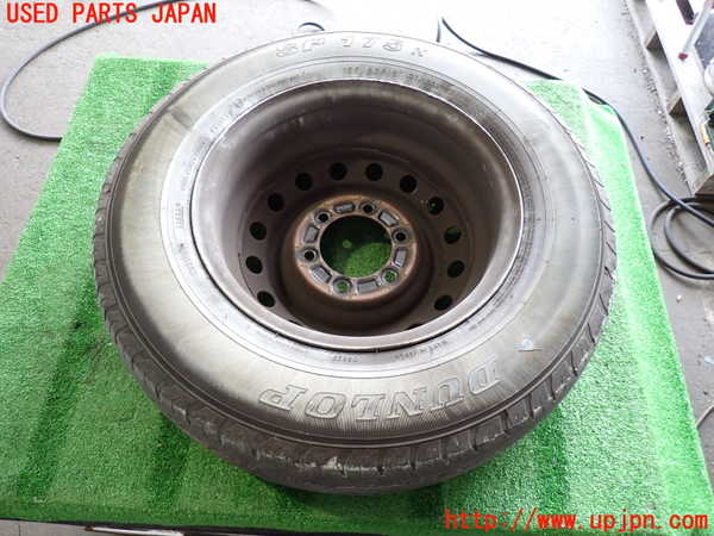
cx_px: 357
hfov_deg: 69.4
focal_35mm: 25
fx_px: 516
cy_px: 268
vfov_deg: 54.9
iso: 200
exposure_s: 1/50
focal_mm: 4.5
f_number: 2
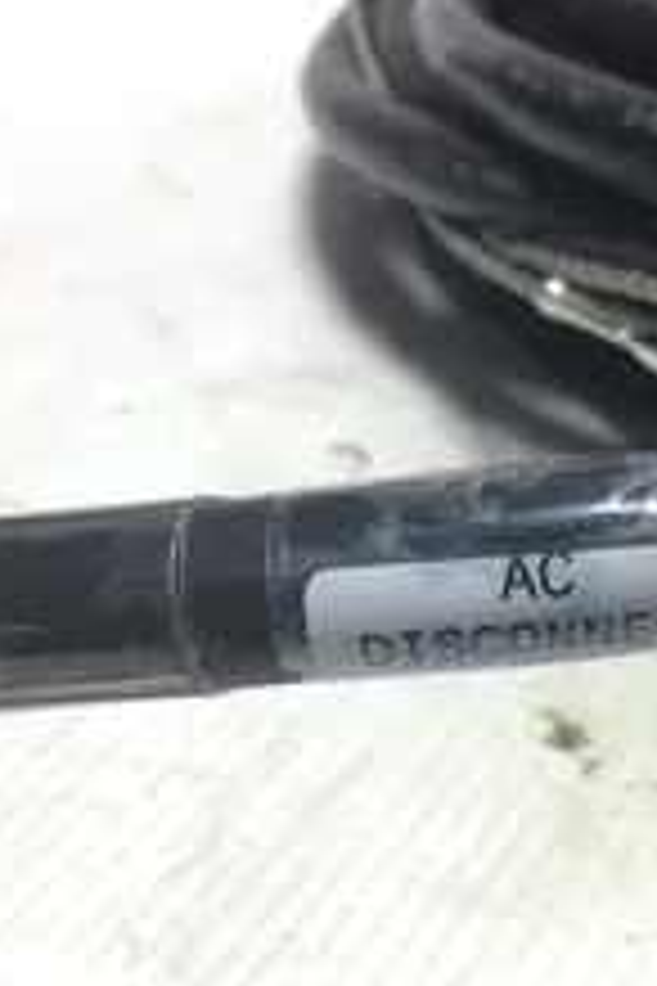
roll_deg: -0.5
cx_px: 518
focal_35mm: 59
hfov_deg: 22.7
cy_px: 549
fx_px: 1615
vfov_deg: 33.9
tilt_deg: -37.0
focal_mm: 3.3
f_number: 2.4
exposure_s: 1/60
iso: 25
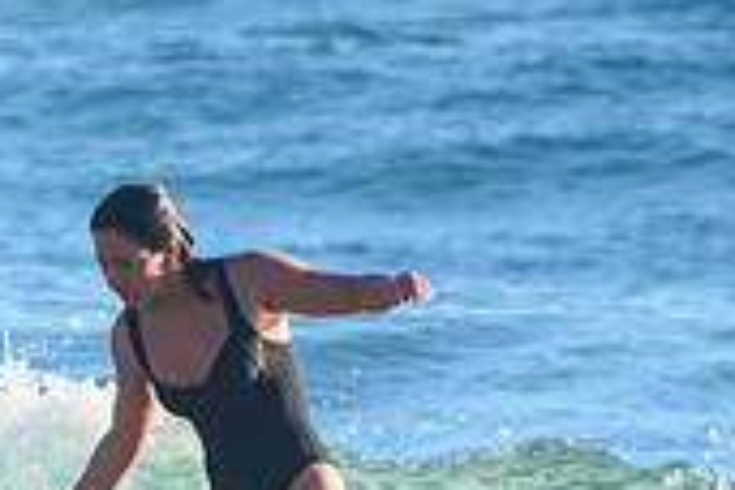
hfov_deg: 1.0
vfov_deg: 0.7
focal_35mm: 2033
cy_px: 475
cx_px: -181
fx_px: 41504
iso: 640
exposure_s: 1/2500
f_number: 5.6
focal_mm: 400
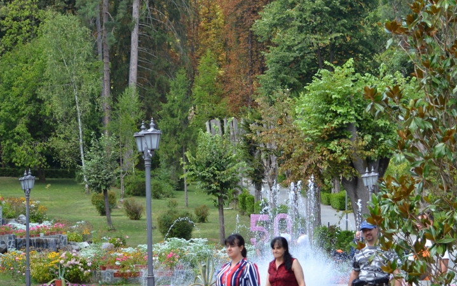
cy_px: 205
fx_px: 1492
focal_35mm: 120
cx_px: 264
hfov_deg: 17.4
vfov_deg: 10.9
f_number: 4.5
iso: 100
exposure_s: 1/200
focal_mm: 55
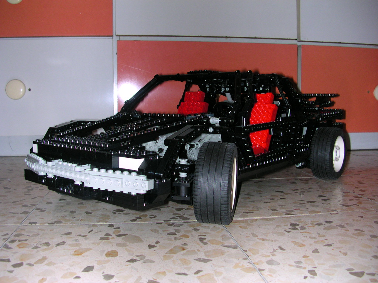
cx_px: 189
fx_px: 404
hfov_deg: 50.1
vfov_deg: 38.7
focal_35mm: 37
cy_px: 142
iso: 100
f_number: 2.7
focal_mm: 5.6
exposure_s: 1/60
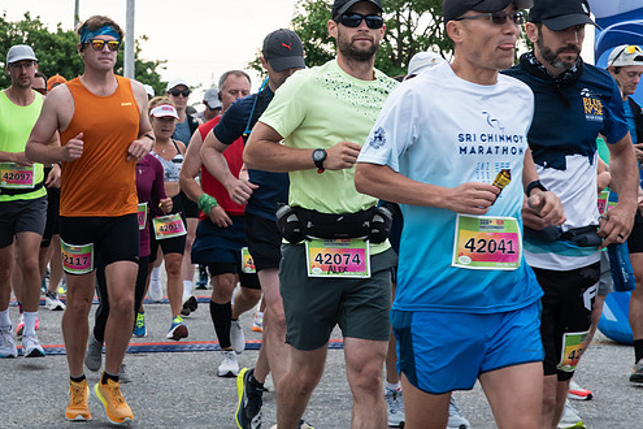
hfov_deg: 22.1
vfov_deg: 14.8
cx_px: 247
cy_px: 111
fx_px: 1643
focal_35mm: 92
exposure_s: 1/250
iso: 800
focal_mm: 56
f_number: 7.1
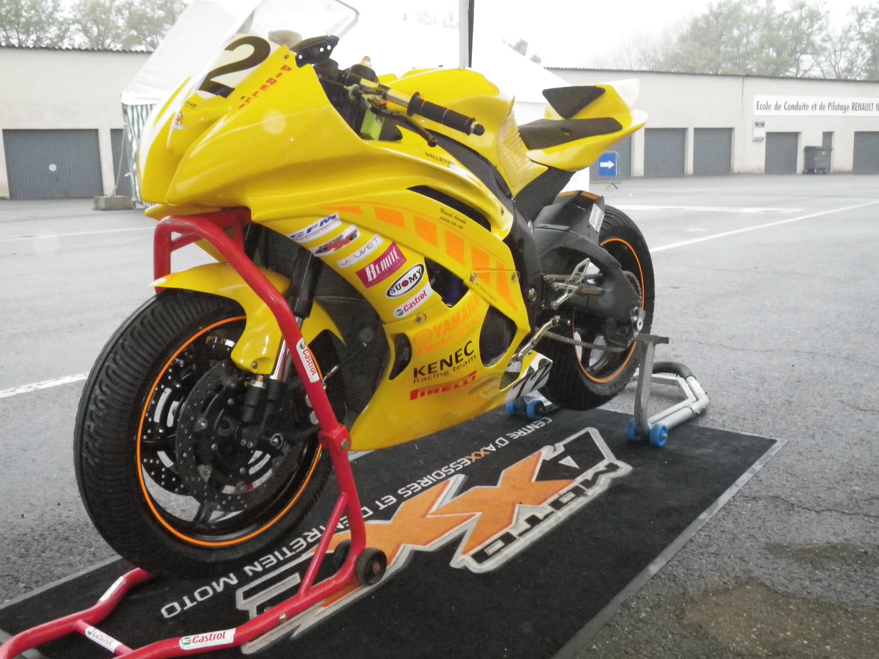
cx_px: 440
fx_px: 863
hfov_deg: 54.0
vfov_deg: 41.8
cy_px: 330
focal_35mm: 34
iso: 800
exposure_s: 1/50
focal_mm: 6.1
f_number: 3.8
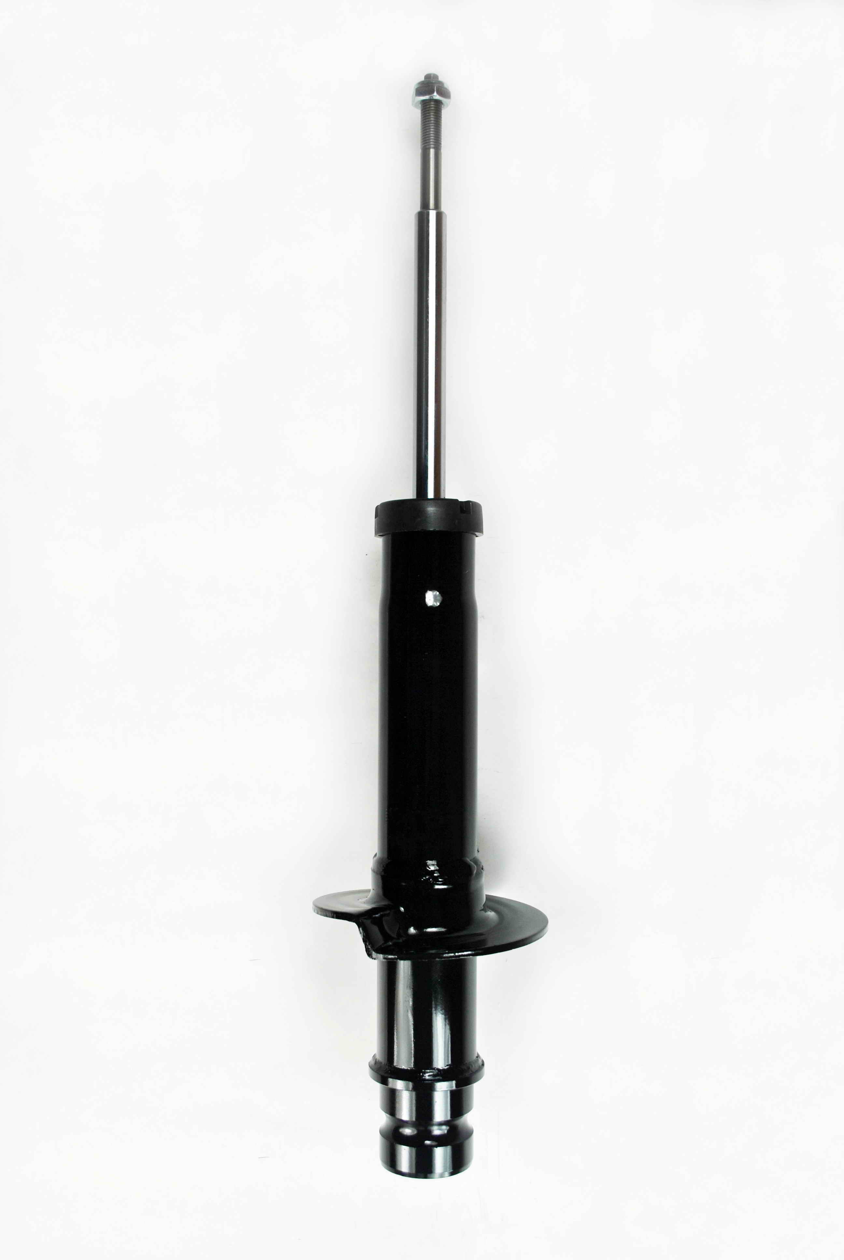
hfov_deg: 37.0
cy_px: 630
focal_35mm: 36
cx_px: 422
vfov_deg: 53.1
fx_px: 1262
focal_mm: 24
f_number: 5.6
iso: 100
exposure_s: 1/125
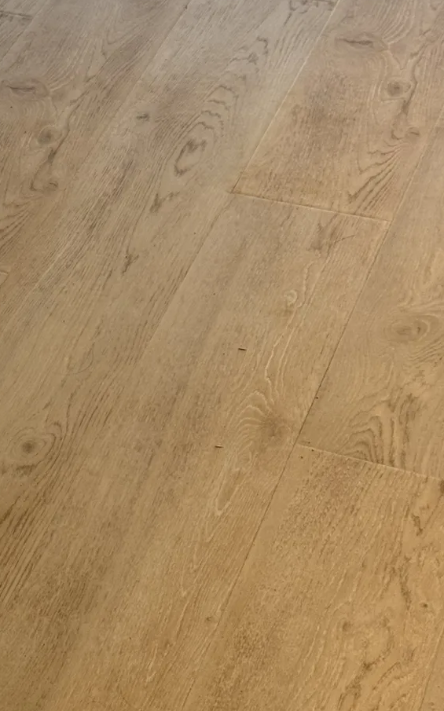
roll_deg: +4.0
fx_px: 2093
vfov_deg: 19.1
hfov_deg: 11.9
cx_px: -84
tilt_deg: -33.0
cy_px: 169
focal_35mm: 108
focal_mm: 6.76
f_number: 1.78
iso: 64
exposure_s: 1/120
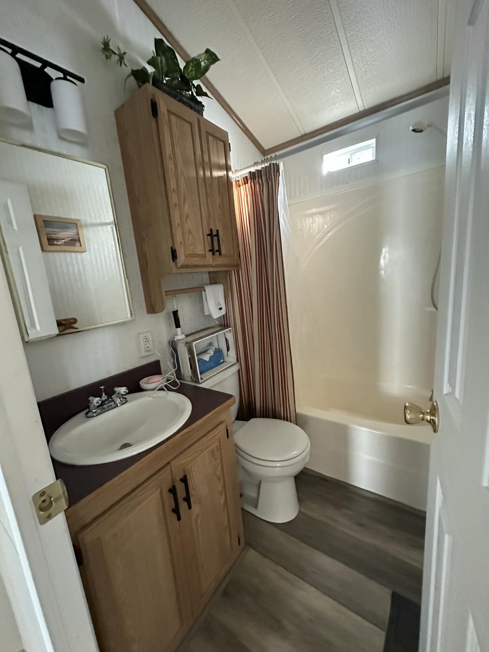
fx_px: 264
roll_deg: +4.9
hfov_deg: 85.7
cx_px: 244
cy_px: 326
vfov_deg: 102.1
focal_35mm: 14
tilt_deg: -10.0
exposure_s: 1/59
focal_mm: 2.22
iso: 1600
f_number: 2.2
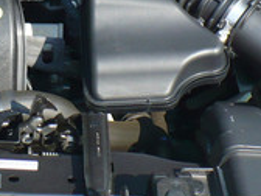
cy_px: 16
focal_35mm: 141
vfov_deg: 10.5
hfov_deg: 13.9
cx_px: 64
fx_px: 1063
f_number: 2.8
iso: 100
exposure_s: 1/500
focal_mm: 6.1
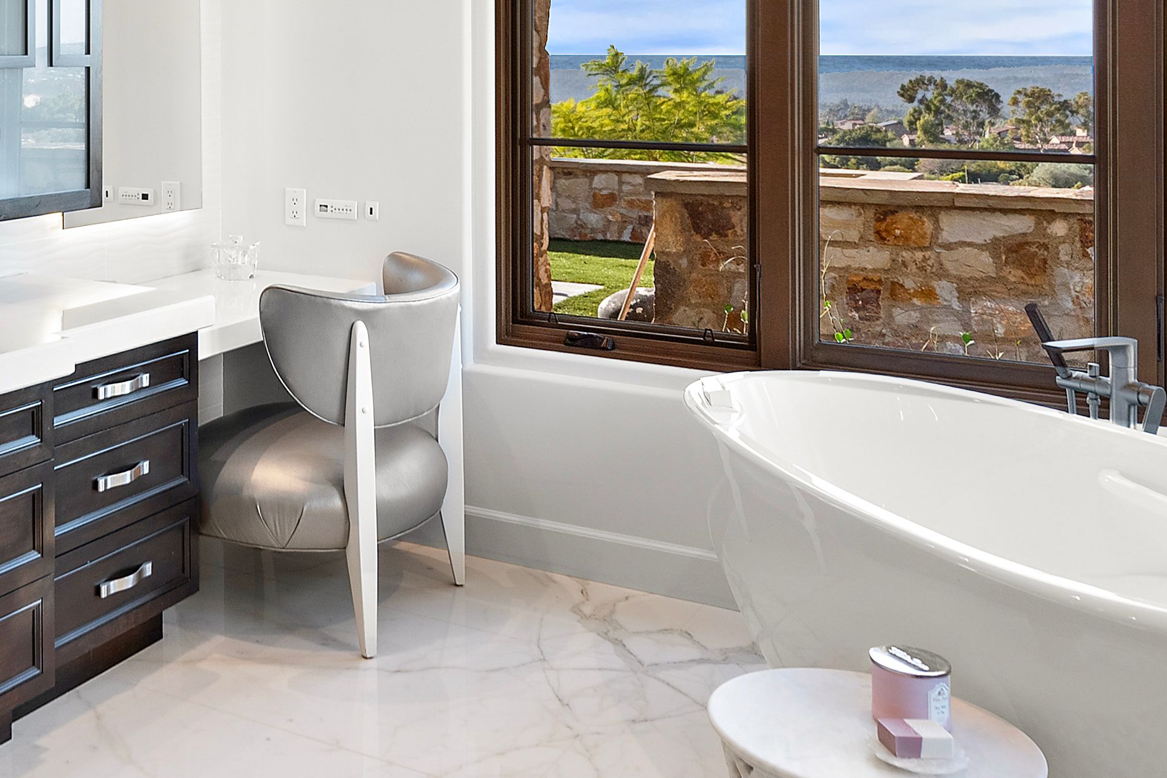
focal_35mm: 45
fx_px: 1459
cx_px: 126
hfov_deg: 40.4
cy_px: 82
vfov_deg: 28.7
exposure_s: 1/8
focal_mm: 14
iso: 125
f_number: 7.1
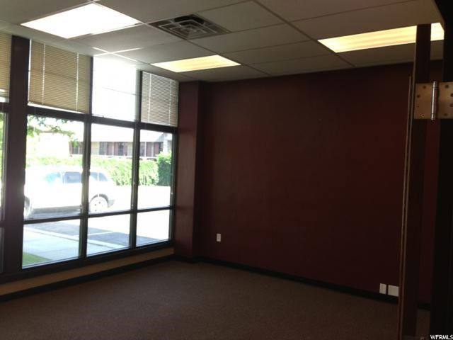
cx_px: 226
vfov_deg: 42.9
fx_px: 432
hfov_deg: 55.4
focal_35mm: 33
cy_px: 170
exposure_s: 1/20
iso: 50
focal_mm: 4.13
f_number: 2.4
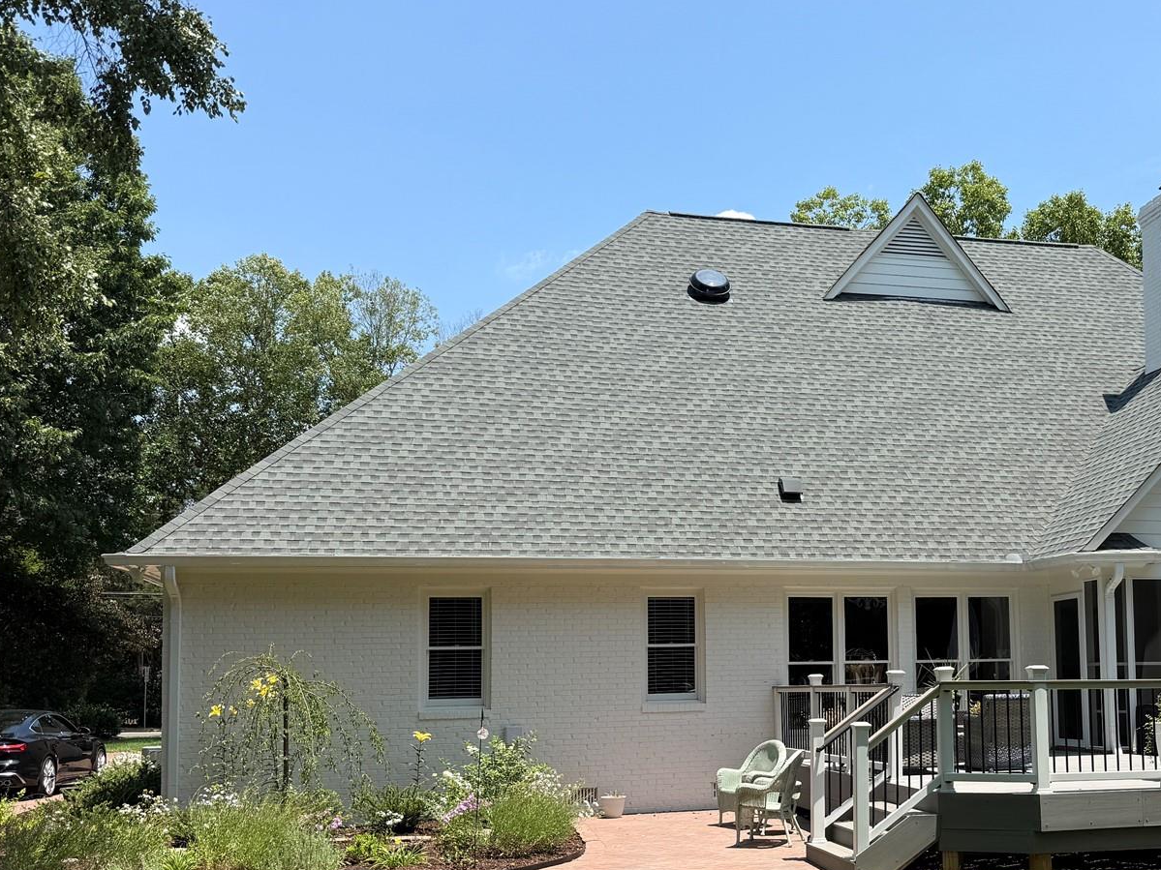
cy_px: 587
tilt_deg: +5.4
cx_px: 872
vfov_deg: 34.8
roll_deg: +0.8
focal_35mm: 41
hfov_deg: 44.2
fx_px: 1375
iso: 80
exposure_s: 1/3425
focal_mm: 6.76
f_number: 1.78
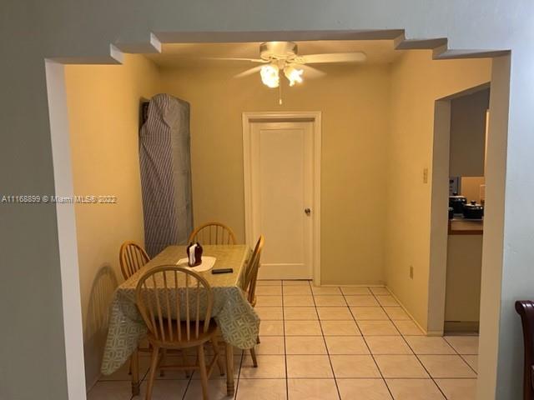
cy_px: 200
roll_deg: +0.6
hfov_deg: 67.3
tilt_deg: -5.8
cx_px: 267
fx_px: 401
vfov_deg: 53.1
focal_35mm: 26
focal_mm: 5.7
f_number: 1.5
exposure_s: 1/60
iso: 160
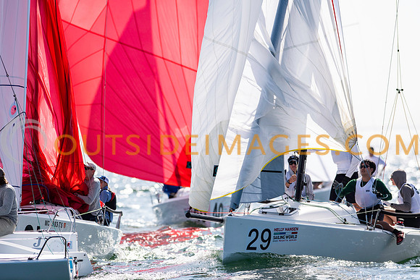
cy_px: 140
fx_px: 5251
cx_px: 210
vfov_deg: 3.1
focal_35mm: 450
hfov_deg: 4.6
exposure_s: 1/3200
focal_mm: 300
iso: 200
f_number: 5
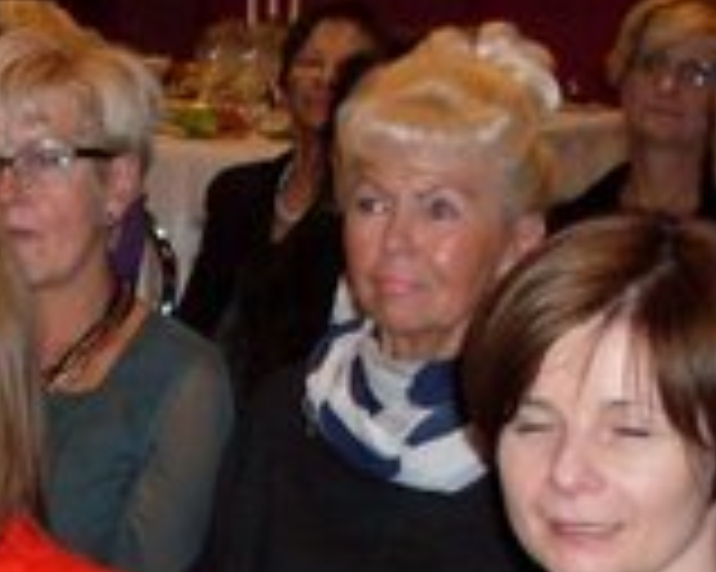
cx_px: -338
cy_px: 714
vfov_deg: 10.0
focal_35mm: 152
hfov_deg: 12.1
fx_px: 3219
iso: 160
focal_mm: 6.3
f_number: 2.8
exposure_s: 1/45
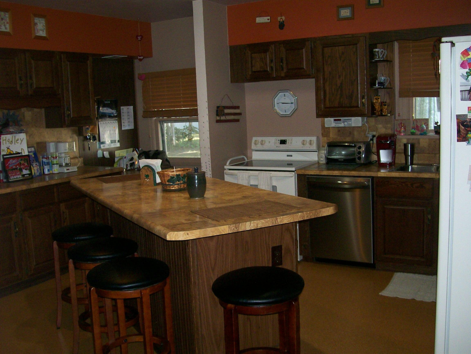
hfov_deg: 51.4
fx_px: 490
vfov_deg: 39.7
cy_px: 177
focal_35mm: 36
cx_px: 236
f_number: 2.7
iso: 140
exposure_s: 1/64
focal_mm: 6
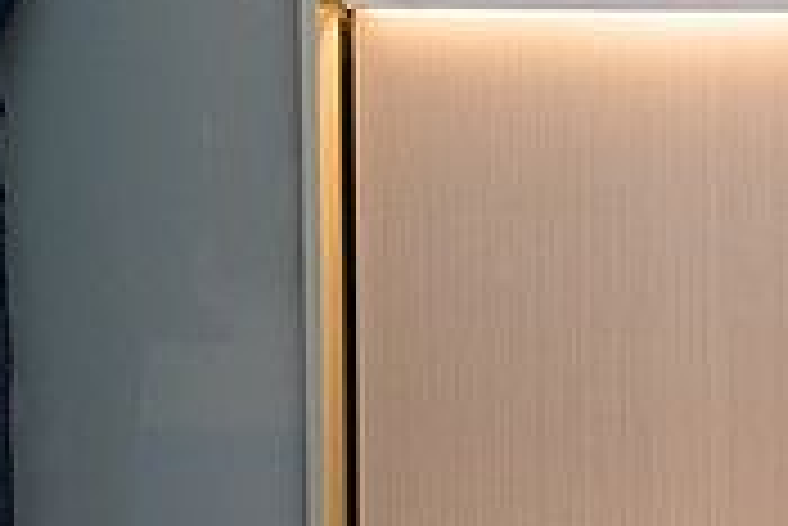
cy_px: -214
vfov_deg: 8.8
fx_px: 3352
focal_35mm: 153
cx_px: 1316
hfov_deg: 12.5
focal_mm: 44
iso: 400
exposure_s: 1/160
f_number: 3.2
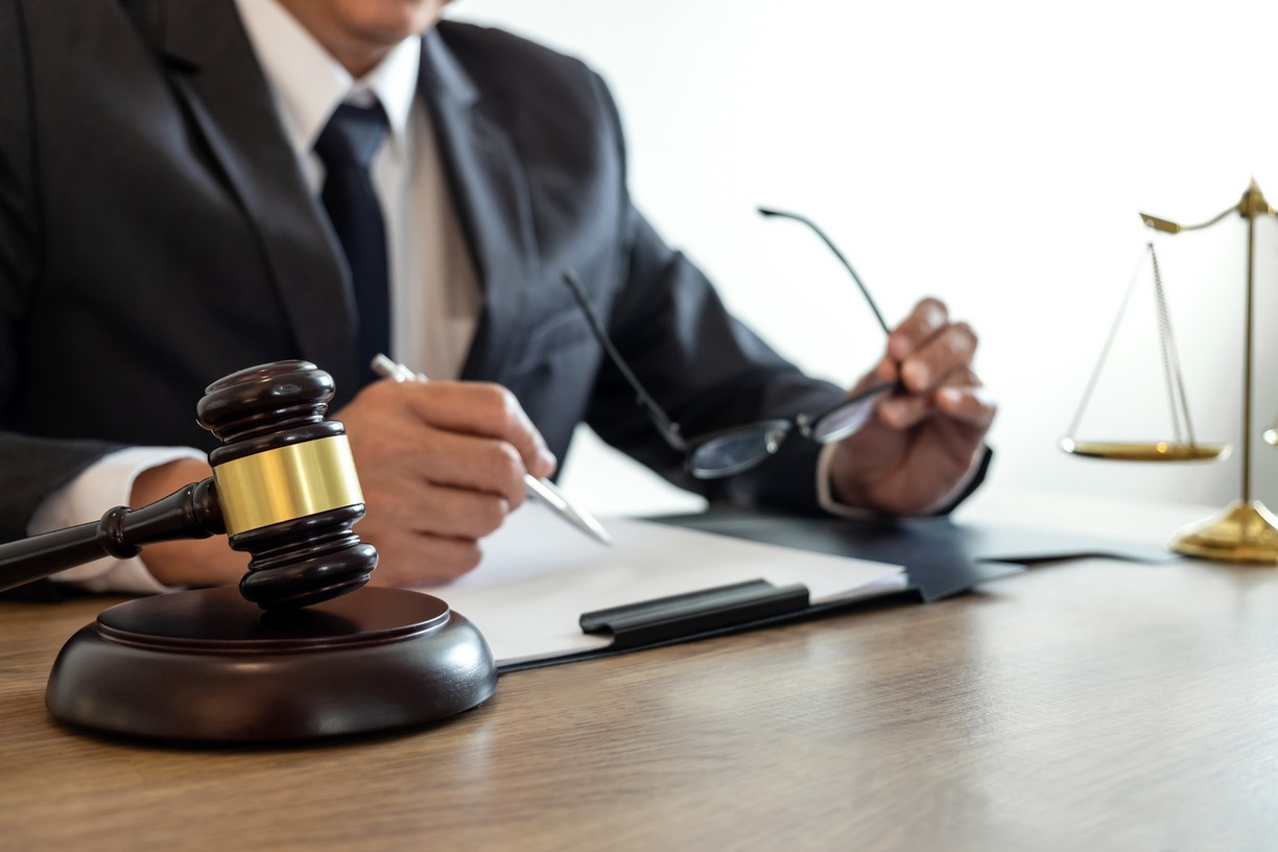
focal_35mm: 43
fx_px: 1526
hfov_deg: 45.4
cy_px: 426
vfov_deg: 31.2
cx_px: 639
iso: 320
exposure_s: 1/80
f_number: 3.2
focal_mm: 28.9
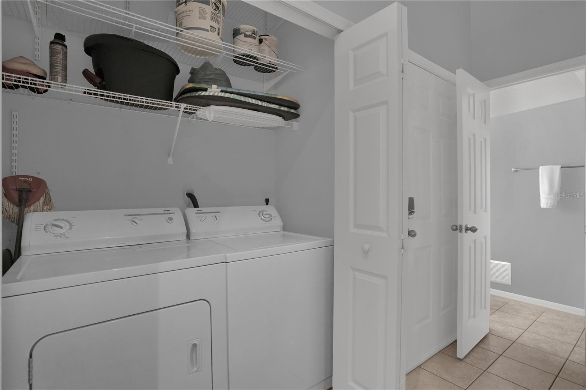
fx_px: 277
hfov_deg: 93.3
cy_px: 195
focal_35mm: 17
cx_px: 293
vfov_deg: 70.4
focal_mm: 17
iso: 2500
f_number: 8
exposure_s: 1/30
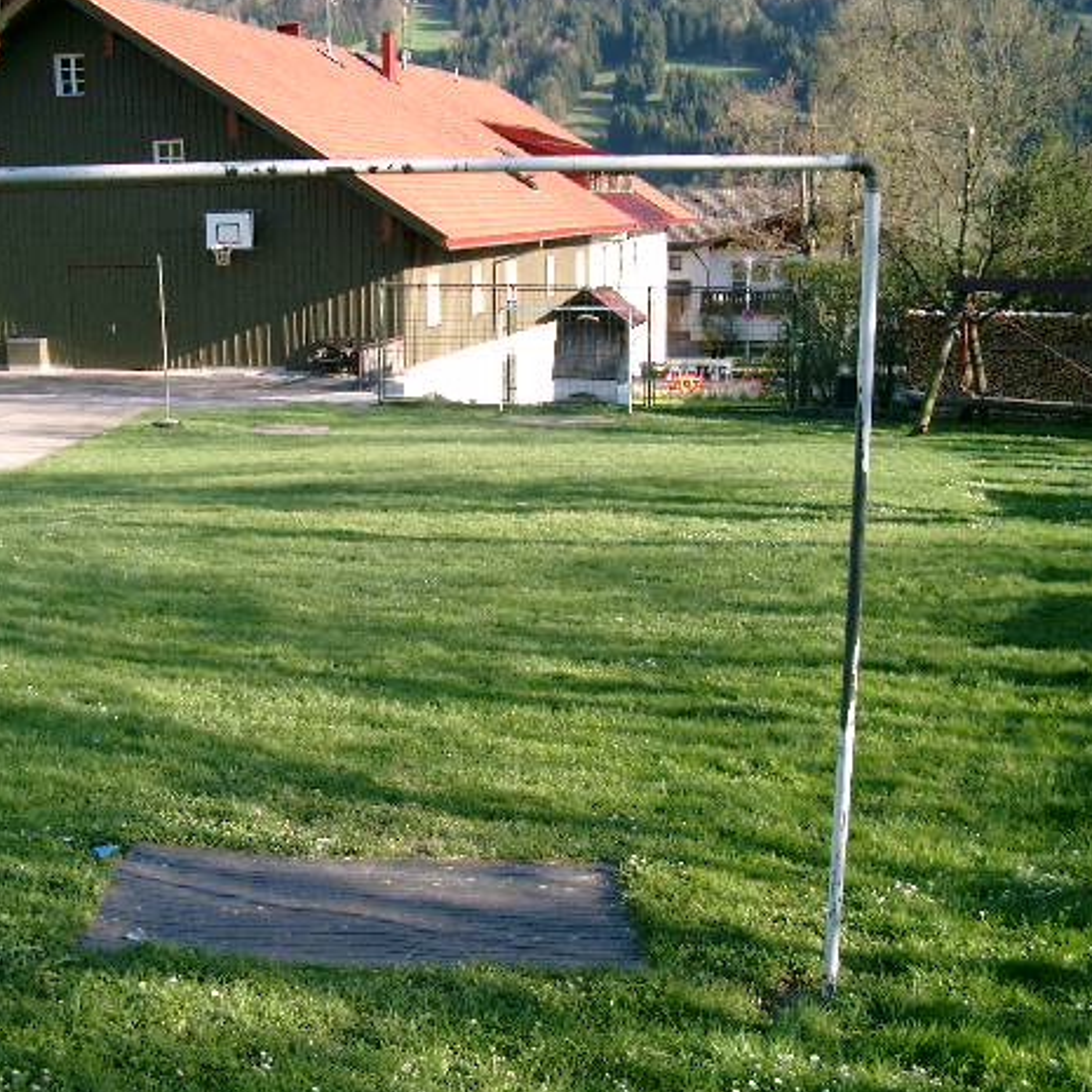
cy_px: 547
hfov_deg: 37.4
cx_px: 441
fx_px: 1606
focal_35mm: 45
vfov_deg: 37.6
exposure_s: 1/640
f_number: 2.6
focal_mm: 7.6
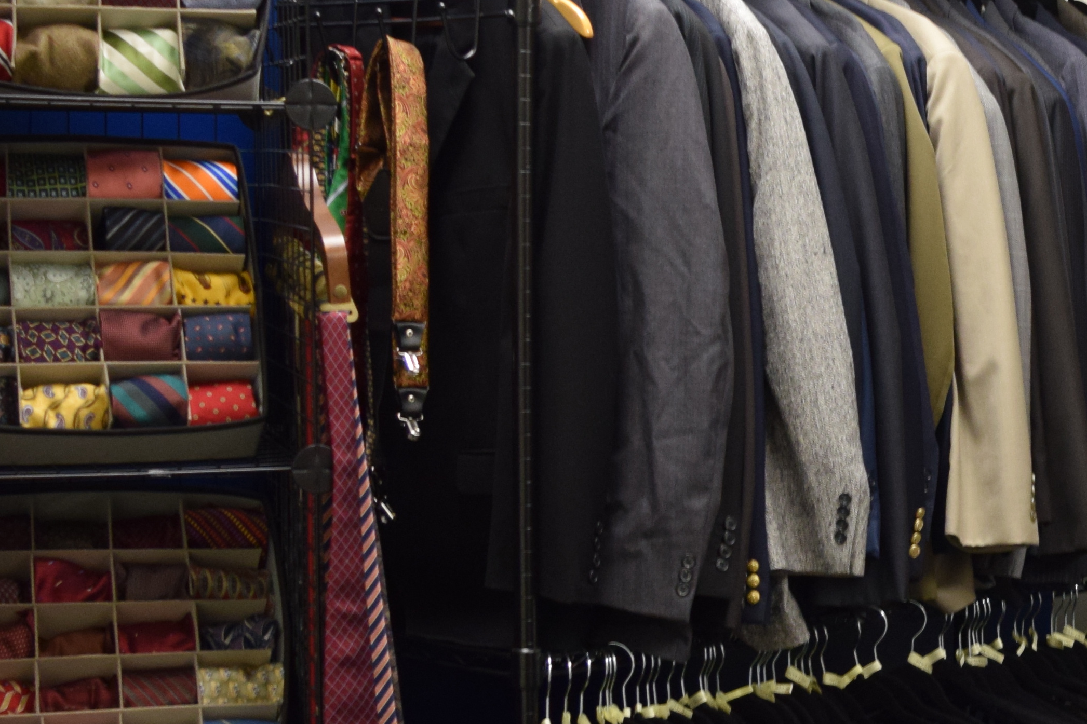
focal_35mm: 86
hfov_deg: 22.1
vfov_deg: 15.8
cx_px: 1262
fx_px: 2596
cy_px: 509
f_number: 4
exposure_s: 1/60
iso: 800
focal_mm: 20
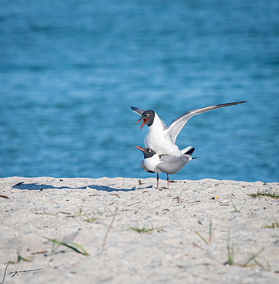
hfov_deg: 2.1
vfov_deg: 2.2
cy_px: 131
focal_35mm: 809
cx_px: 259
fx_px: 7441
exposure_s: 1/2000
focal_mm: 300
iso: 500
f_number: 5.6
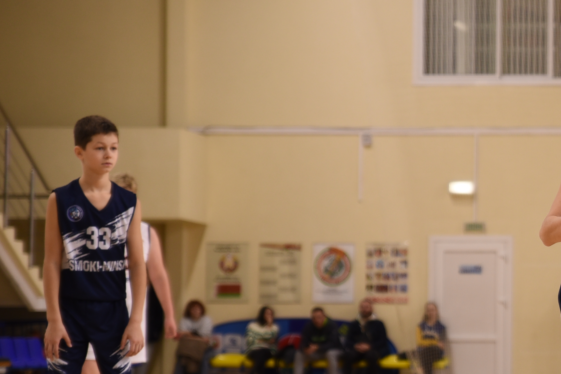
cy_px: 274
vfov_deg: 8.2
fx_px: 2619
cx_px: 669
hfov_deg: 12.0
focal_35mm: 168
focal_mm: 70
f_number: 2.8
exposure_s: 1/320
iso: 400
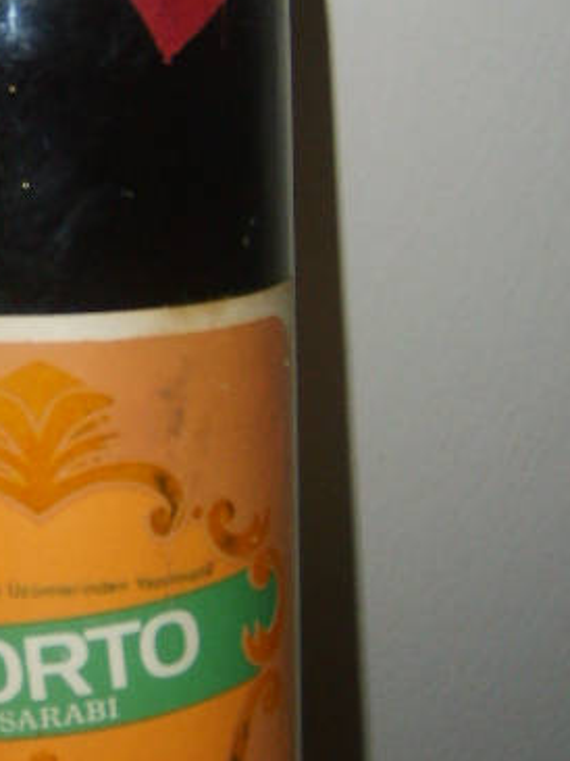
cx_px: 54
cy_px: 200
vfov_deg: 19.9
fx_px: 2154
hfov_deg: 14.9
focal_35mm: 98
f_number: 2.8
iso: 100
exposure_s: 1/30
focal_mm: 5.8
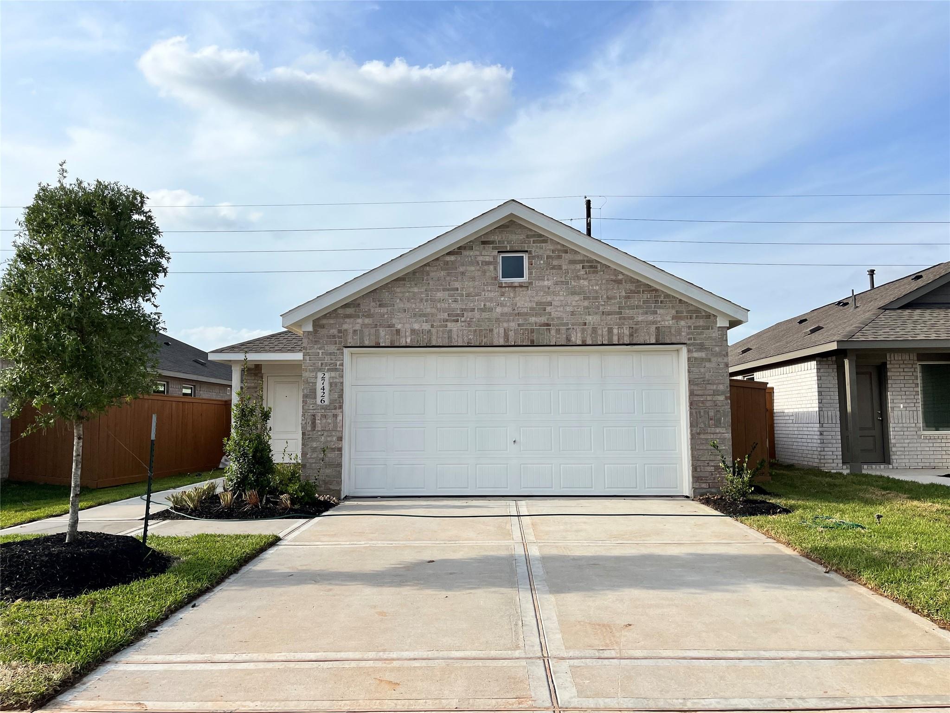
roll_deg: +0.0
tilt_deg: +4.1
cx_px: 475
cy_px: 356
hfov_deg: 67.3
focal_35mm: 26
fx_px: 714
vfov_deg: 53.1
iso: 50
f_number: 1.6
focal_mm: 5.1
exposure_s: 1/4016
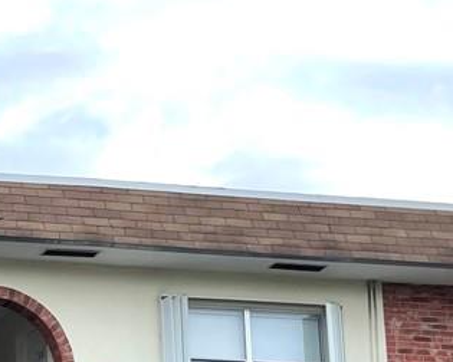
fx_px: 1730
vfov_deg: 11.4
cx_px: -341
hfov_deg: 13.5
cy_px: 572
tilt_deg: +11.6
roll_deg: -0.6
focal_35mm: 129
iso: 32
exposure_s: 1/2304
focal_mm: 4.2
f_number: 1.6
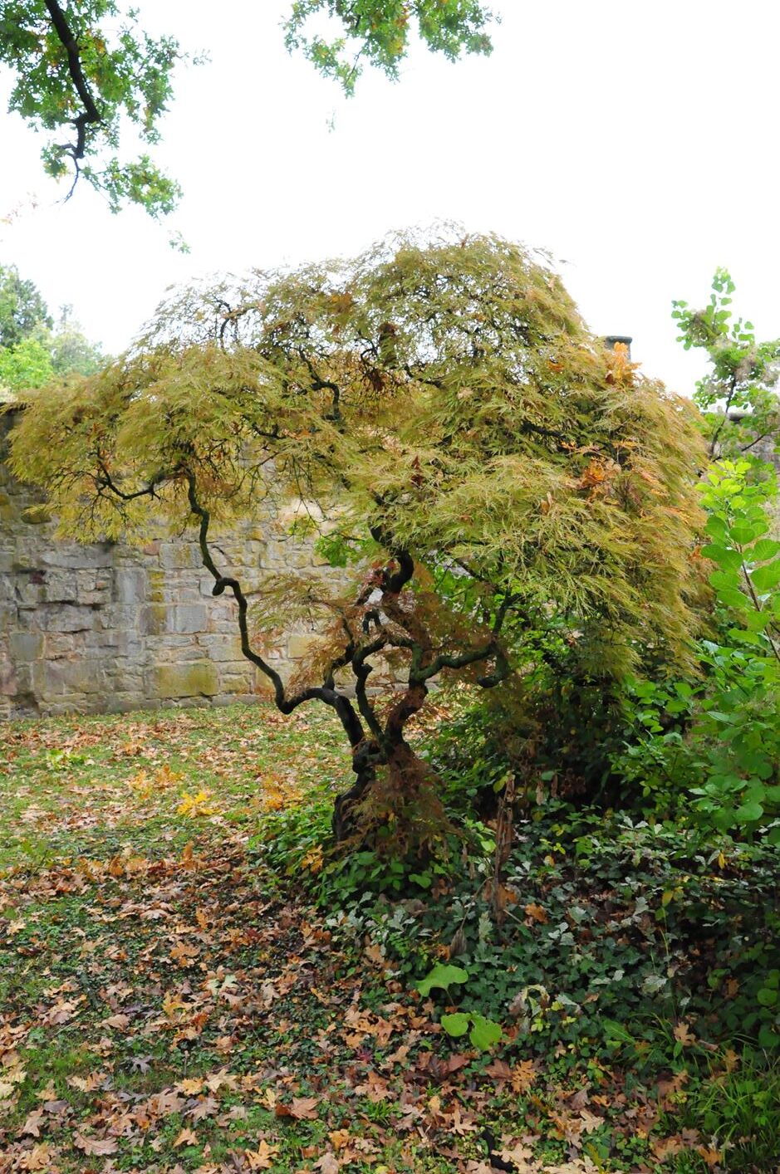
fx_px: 880
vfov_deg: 67.4
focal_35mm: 27
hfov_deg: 47.8
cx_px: 390
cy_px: 587
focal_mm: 18
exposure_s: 1/400
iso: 2500
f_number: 10
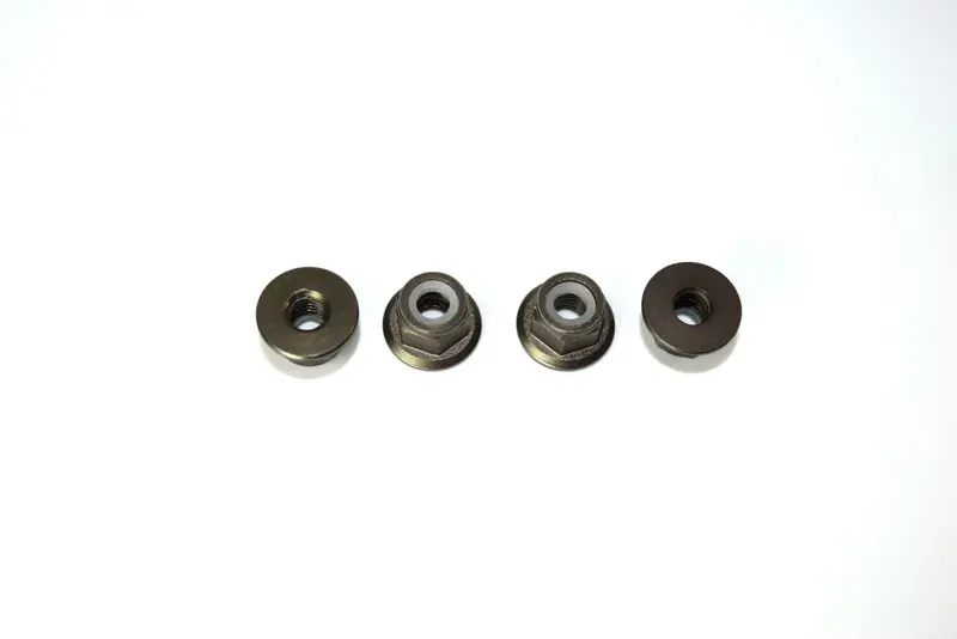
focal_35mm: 57
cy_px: 320
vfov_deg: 23.8
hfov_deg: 35.0
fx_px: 1516
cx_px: 478
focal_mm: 38
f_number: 5.6
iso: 100
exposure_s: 1/100
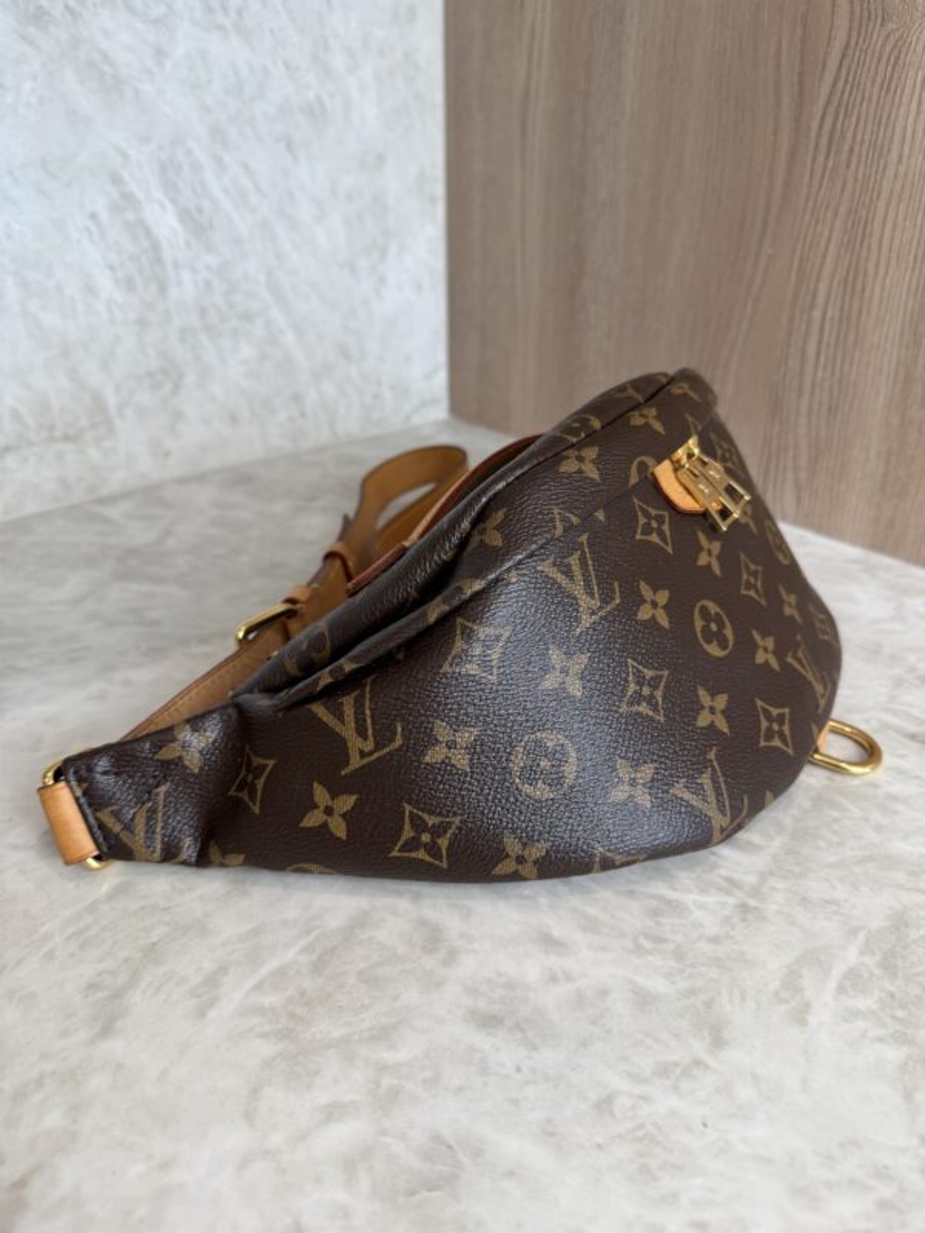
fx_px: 855
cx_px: 462
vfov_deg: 71.6
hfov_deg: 56.8
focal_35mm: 24
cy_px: 616
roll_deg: -0.4
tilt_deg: -27.9
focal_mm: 6.76
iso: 100
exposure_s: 1/120
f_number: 1.78
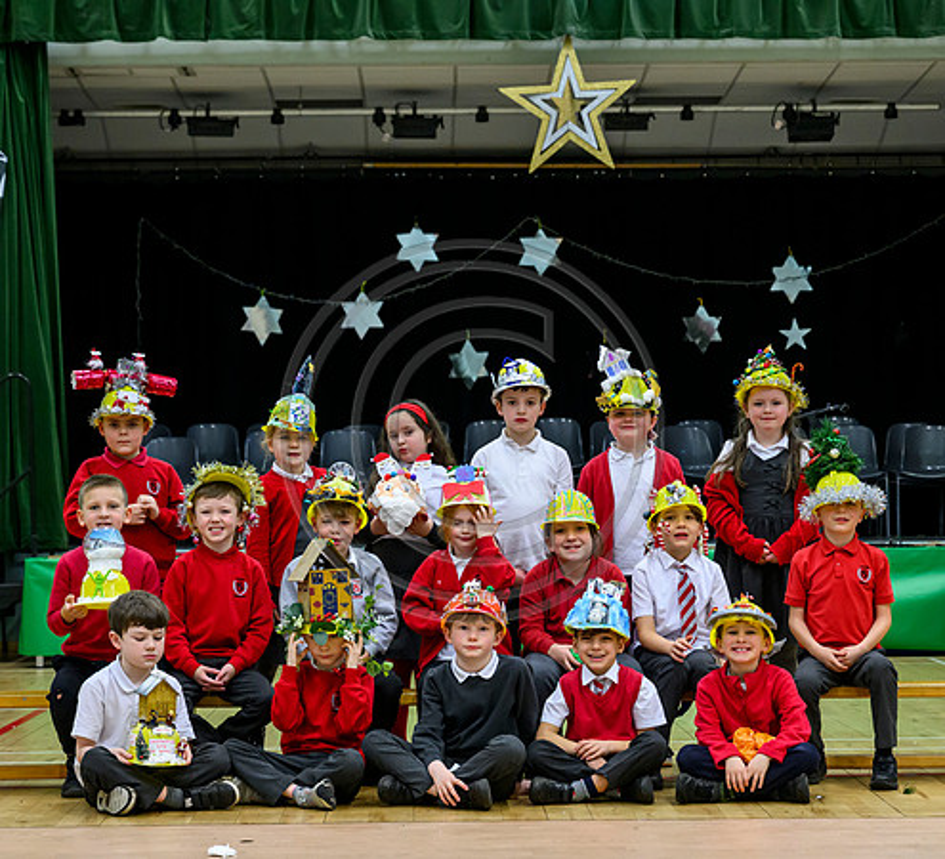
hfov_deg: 17.2
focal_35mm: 106
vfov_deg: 15.6
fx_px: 3125
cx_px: 510
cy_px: 521
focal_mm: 70
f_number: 4.5
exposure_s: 1/160
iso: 3200
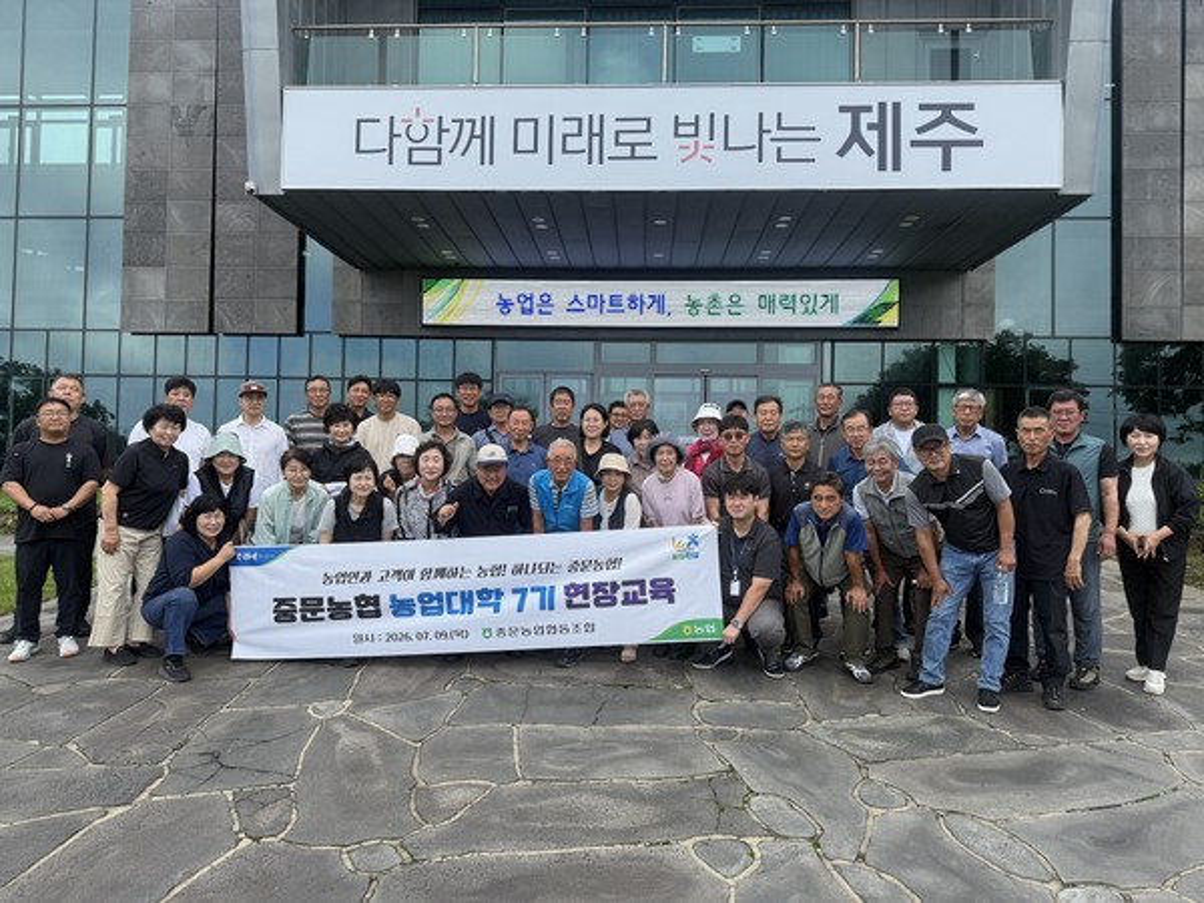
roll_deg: -1.6
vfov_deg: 56.8
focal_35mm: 24
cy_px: 452
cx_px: 602
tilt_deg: +2.3
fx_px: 835
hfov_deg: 71.6
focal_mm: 6.76
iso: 80
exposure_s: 1/1410
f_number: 1.78
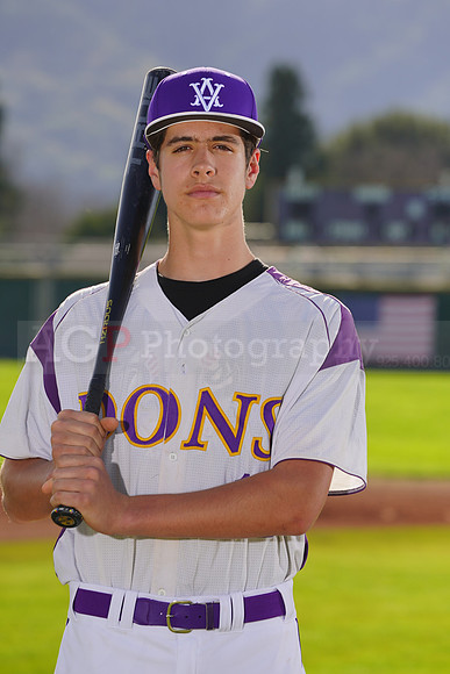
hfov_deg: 5.3
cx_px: 225
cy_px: 337
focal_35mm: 259
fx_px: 4853
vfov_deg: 7.9
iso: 100
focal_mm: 259
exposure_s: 1/250
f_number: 9
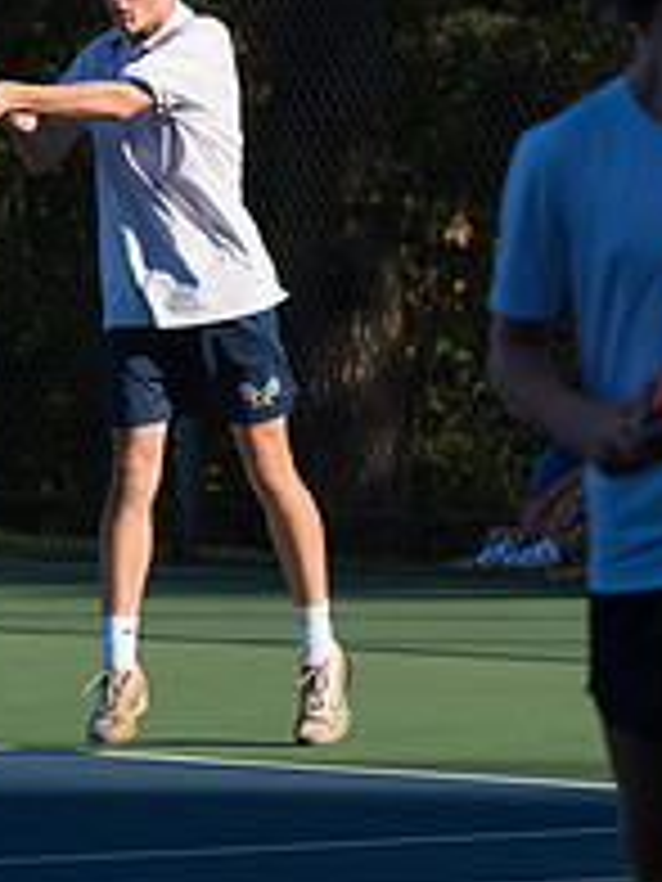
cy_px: 315
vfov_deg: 3.3
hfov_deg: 2.5
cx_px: 173
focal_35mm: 594
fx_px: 15146
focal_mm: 180
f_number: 5.6
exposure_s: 1/1600
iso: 320
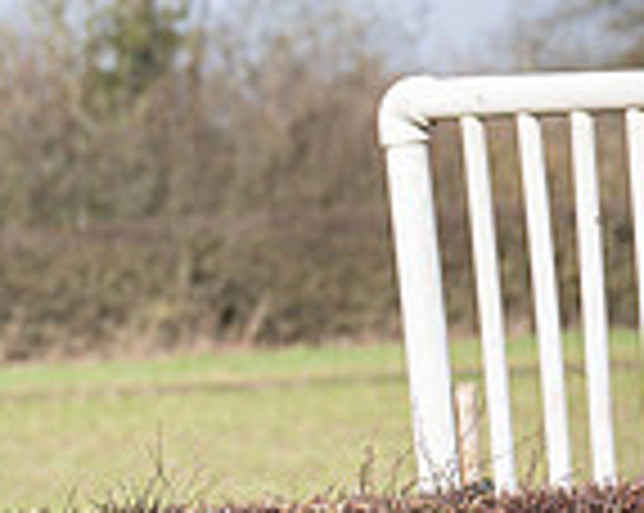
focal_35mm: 659
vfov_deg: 2.3
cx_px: -339
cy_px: 512
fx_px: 12543
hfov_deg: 2.9
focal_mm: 102
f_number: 4
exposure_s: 1/3200
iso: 400
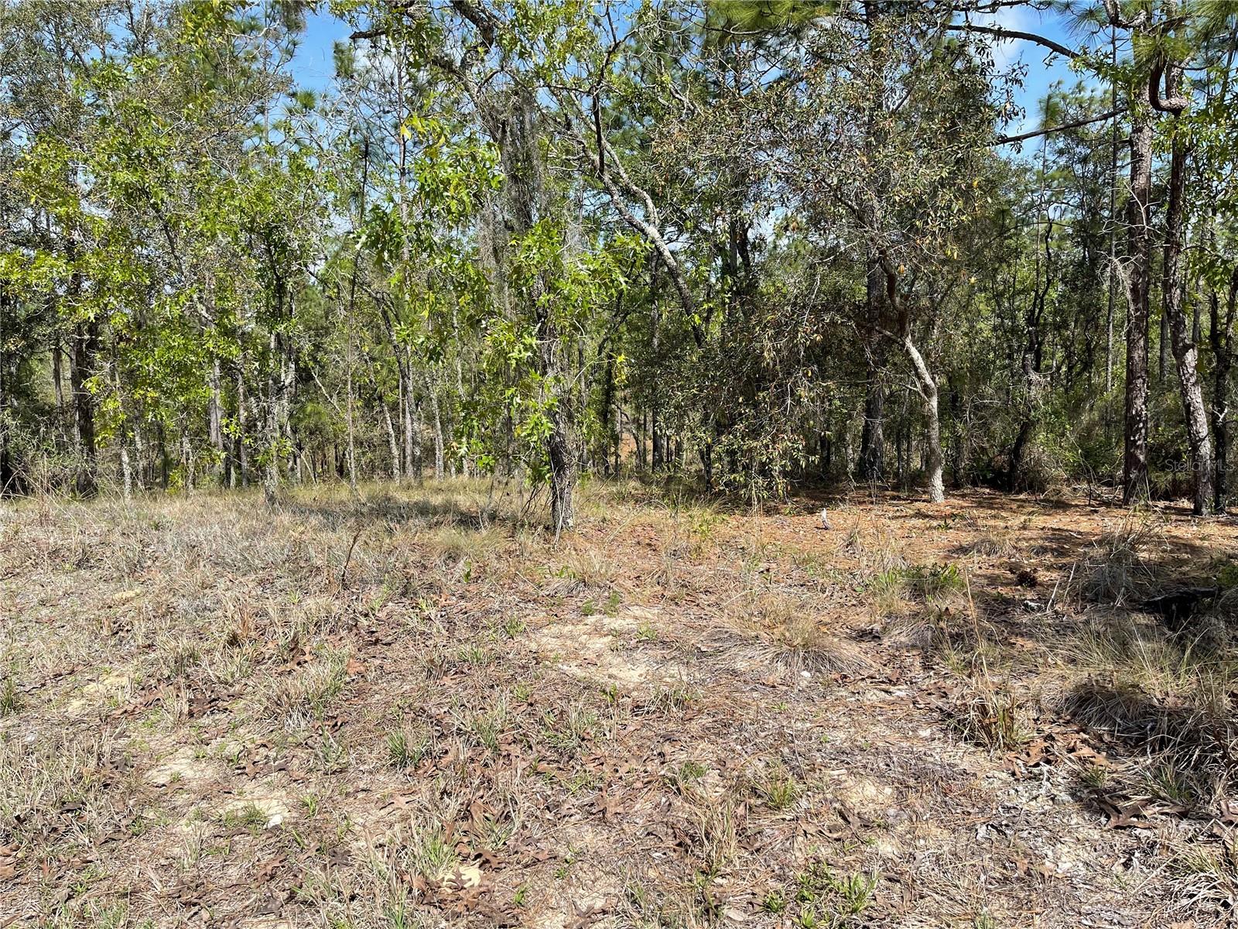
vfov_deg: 53.1
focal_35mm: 26
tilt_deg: -6.6
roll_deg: +1.0
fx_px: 930
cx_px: 619
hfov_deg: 67.3
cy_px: 464
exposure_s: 1/2387
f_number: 1.6
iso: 32
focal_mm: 5.1
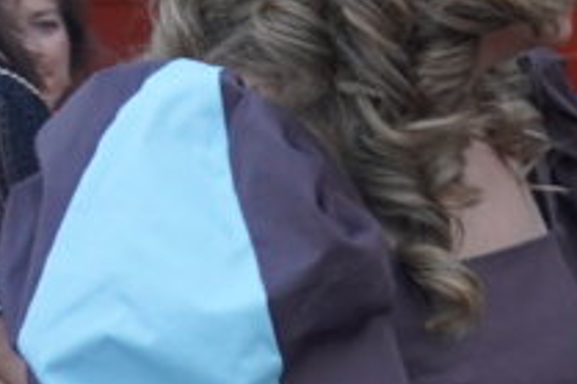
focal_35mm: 147
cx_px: 1529
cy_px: 314
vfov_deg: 9.3
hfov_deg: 11.0
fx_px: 2354
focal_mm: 16
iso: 640
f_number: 4
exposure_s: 1/160
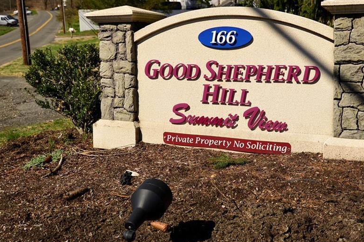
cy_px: 98
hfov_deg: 47.1
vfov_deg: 32.5
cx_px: 223
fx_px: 415
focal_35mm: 41
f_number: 5
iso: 200
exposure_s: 1/2000
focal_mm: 31
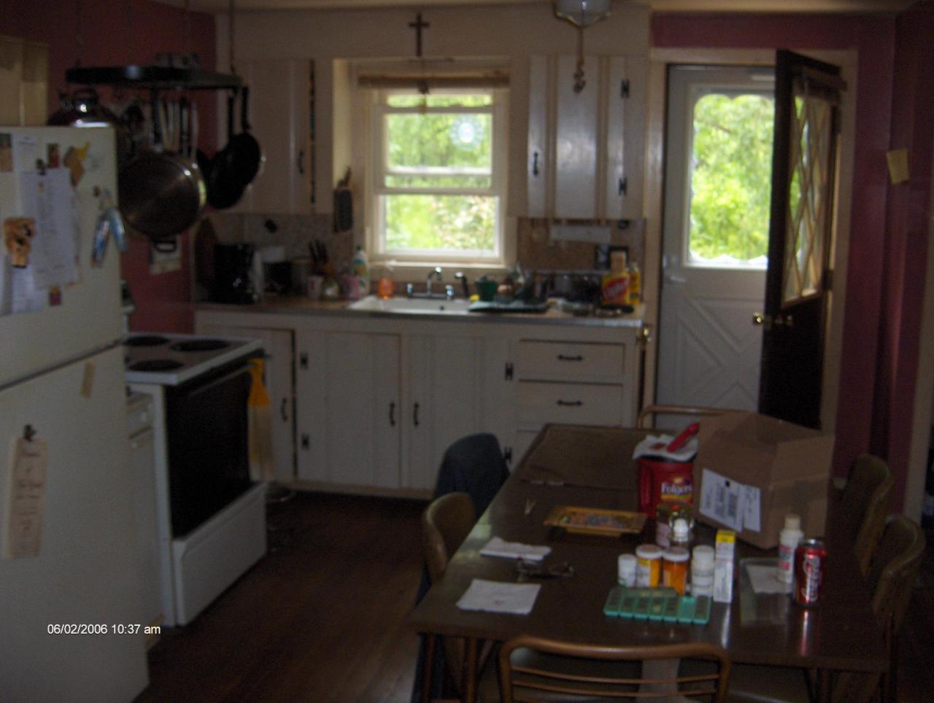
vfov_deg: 36.9
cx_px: 467
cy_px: 352
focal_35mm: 39
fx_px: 1054
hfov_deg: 47.8
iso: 100
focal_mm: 8
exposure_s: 1/60
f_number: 2.8
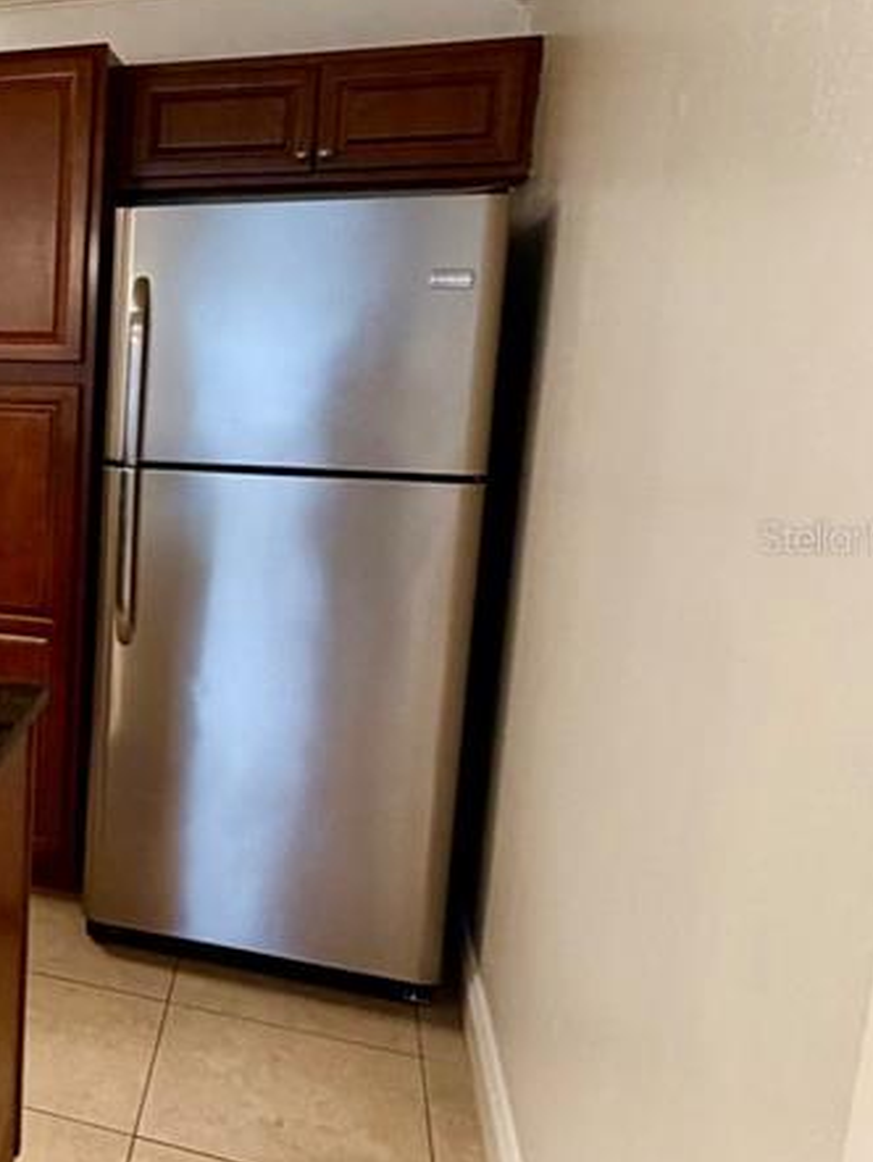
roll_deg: +0.8
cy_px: 536
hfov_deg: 30.5
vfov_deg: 48.9
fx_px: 1277
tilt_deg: -10.9
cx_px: -237
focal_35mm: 38
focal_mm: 2.22
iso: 200
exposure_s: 1/60
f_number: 2.2
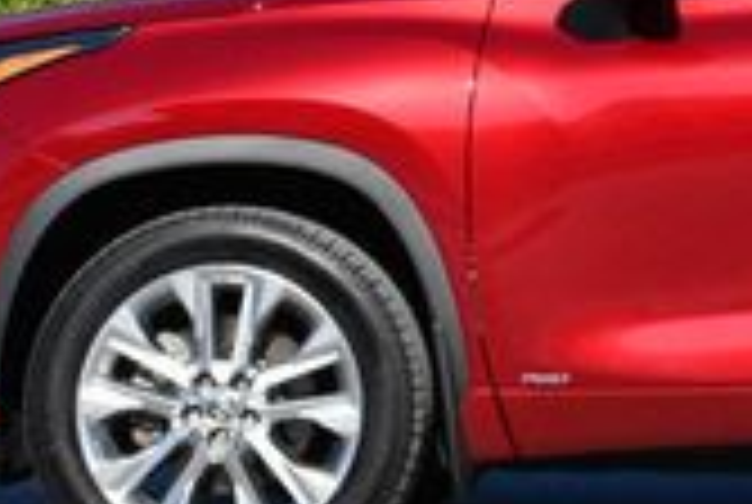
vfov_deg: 6.4
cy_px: -176
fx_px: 4478
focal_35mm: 214
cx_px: 1018
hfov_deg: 9.4
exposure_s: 1/250
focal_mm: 28
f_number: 8
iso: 140
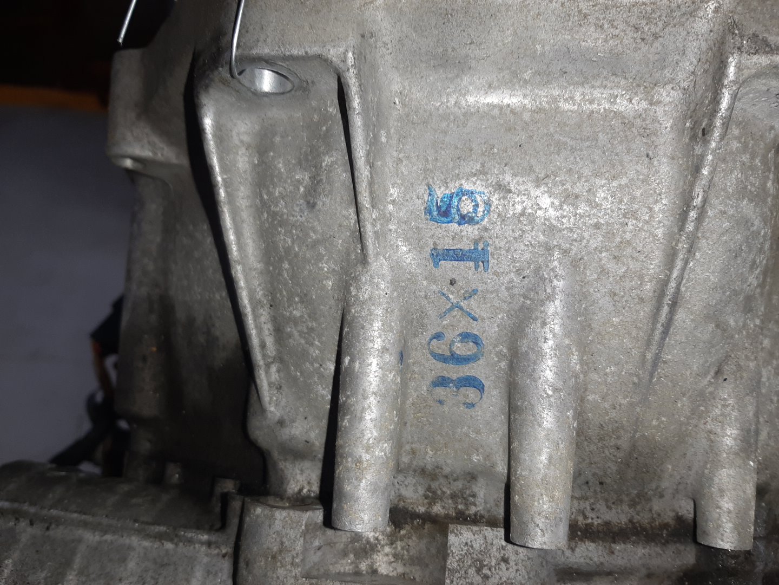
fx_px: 585
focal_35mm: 26
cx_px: 390
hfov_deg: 67.3
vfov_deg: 53.1
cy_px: 292
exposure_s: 1/50
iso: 66
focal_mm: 3.93
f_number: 1.7
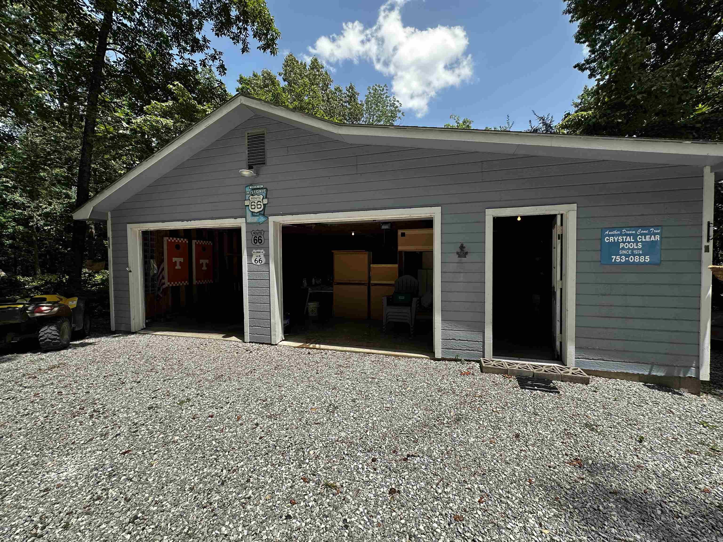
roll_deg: -0.8
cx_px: 362
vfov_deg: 85.7
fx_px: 292
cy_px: 271
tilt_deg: +0.0
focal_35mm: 14
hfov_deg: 102.1
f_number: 2.2
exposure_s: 1/997
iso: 50
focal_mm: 2.22
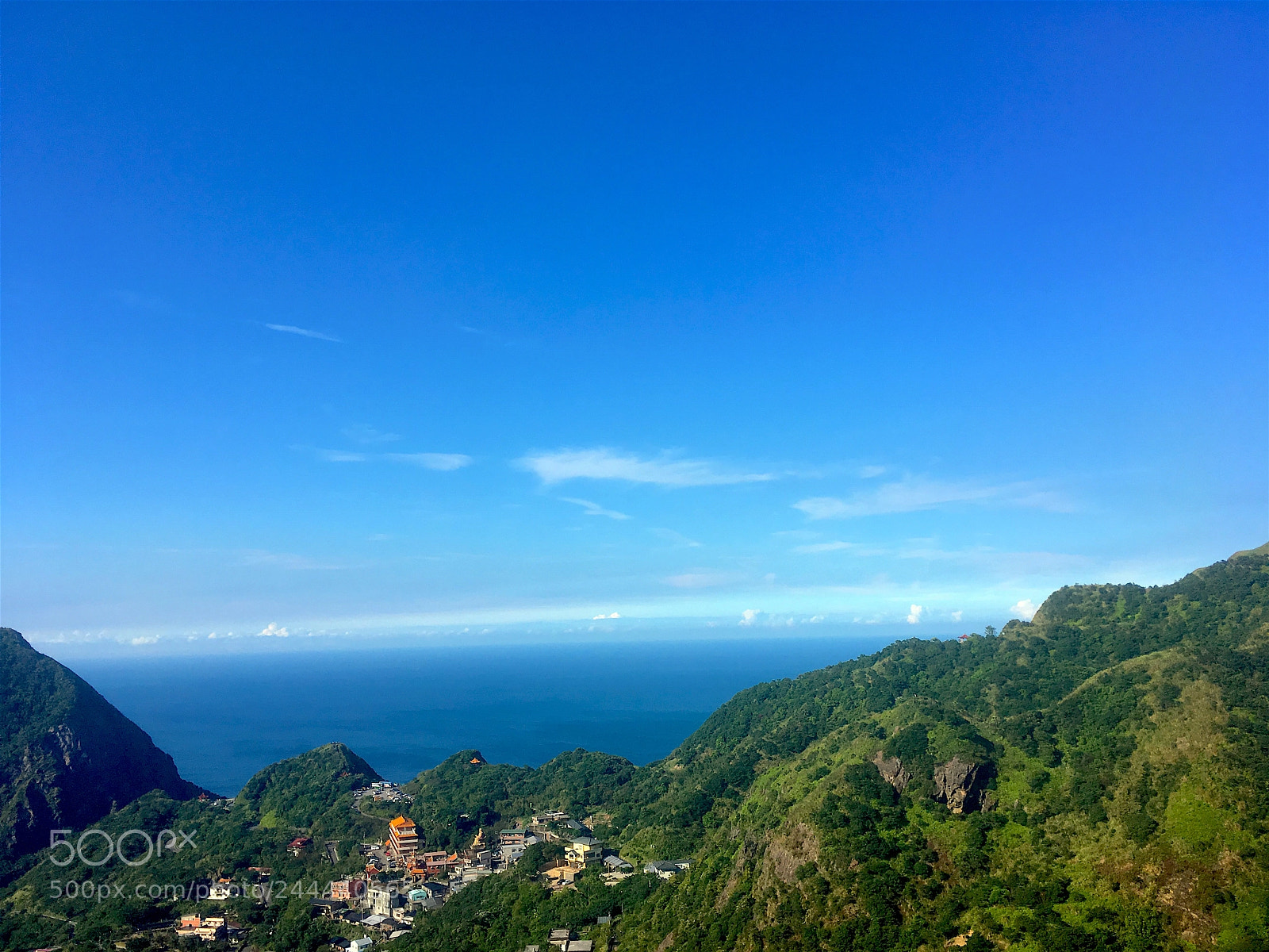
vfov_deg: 48.2
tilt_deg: +8.4
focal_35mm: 29
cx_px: 634
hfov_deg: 61.7
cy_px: 476
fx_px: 1063
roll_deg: +0.8
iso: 25
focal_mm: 4.15
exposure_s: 1/1570
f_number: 2.2
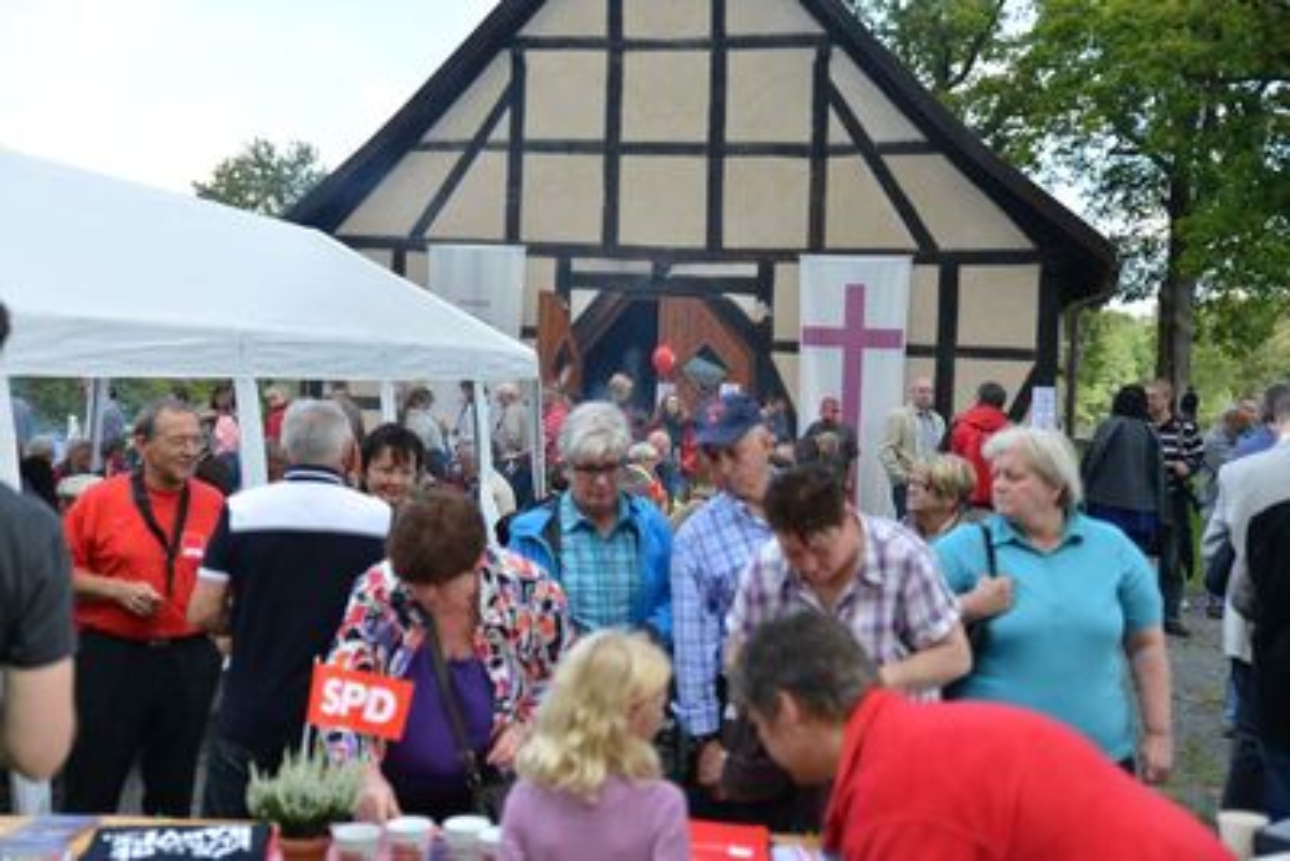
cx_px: 645
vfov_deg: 30.5
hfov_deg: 44.5
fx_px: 1577
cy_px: 430
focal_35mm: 44
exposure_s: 1/1250
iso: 200
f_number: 2.8
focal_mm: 44
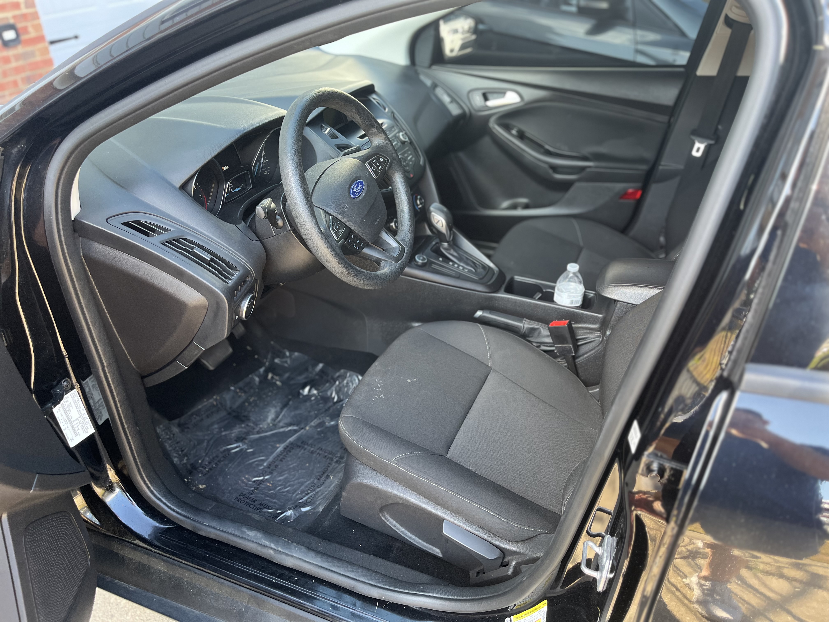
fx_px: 623
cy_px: 311
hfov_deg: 67.3
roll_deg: +3.0
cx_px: 414
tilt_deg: -33.0
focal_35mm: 26
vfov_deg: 53.1
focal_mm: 5.1
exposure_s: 1/121
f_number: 1.6
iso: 125
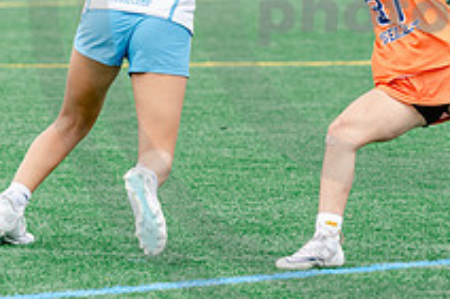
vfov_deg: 2.8
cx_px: 415
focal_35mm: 492
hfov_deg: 4.2
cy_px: -40
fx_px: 6145
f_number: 3.2
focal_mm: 135
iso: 250
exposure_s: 1/640
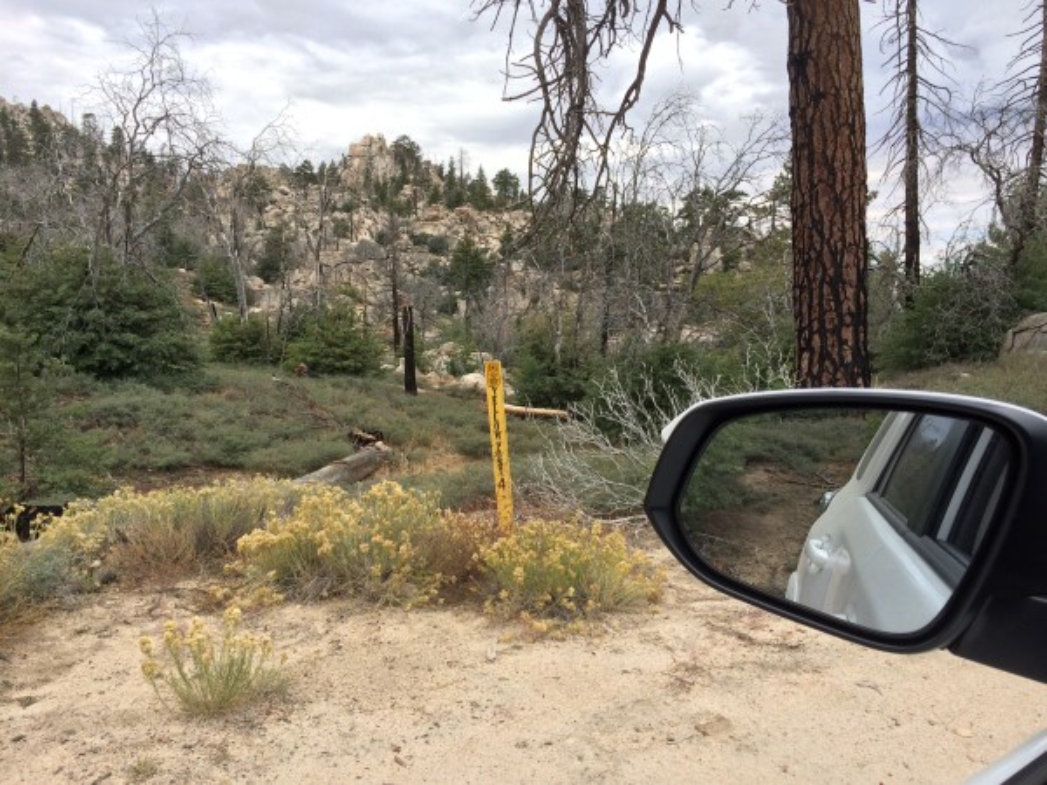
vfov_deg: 48.2
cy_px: 392
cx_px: 524
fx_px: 877
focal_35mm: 29
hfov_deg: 61.7
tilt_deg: -7.8
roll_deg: +1.8
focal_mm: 4.15
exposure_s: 1/1001
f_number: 2.2
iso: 32
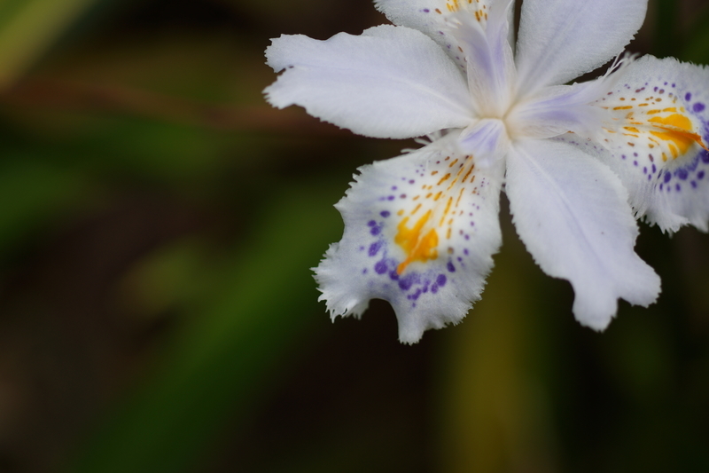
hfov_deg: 27.0
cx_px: 354
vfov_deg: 18.2
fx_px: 1477
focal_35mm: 75
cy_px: 236
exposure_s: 1/400
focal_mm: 50
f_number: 2.8
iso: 100
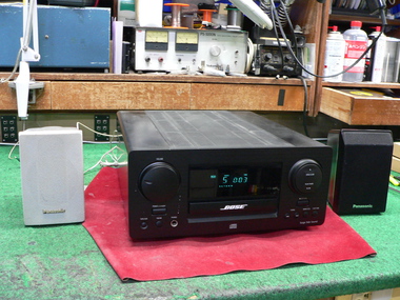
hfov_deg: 51.4
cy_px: 150
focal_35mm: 36
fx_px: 416
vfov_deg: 39.7
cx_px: 200
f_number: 2.8
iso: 200
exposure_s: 1/6
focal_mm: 6
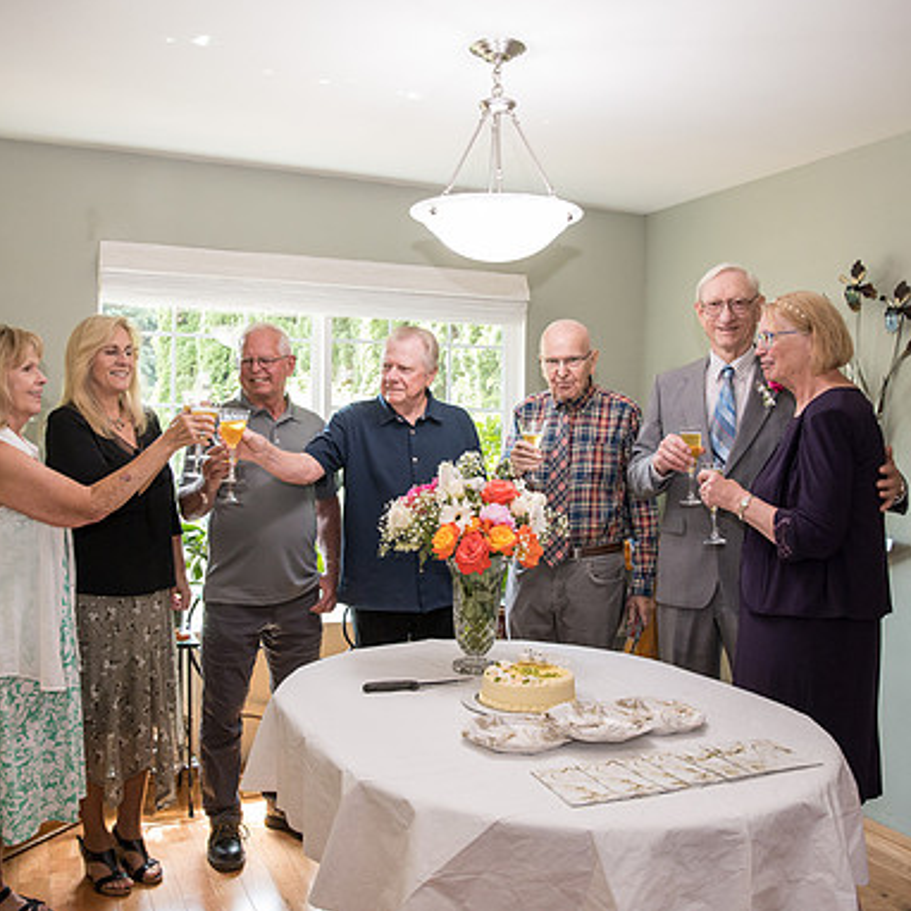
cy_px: 454
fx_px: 923
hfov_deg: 52.5
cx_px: 458
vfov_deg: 52.5
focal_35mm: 31
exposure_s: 1/320
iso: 2500
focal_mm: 24
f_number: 4
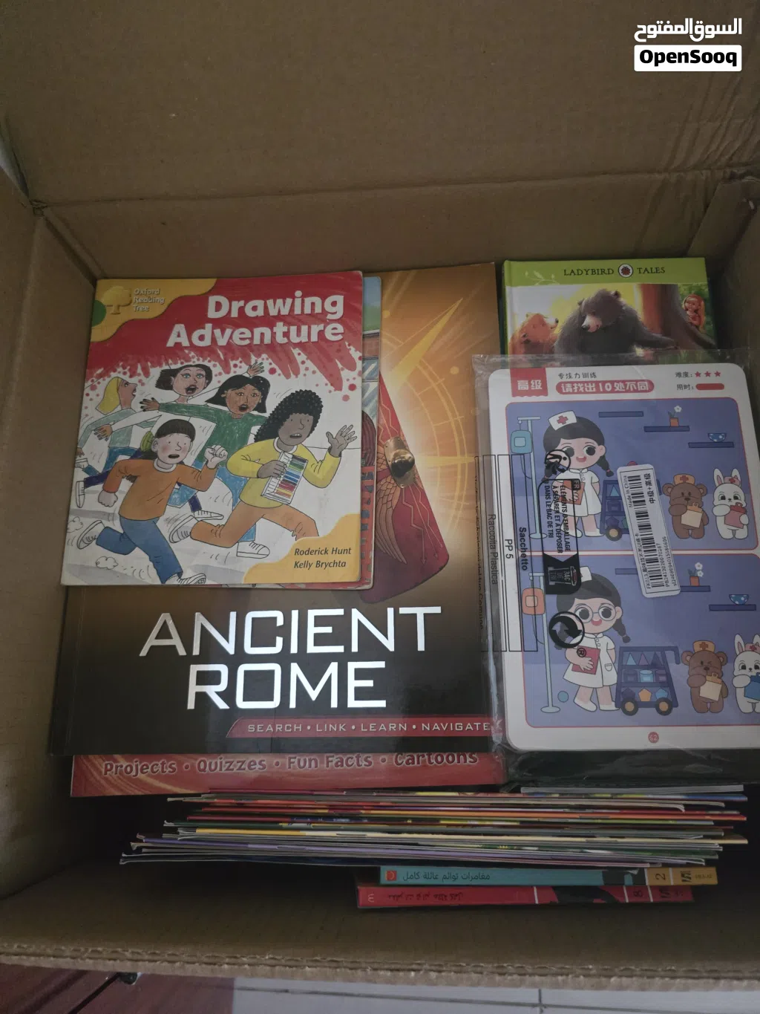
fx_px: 673
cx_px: 380
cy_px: 507
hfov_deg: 58.9
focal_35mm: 23
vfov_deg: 73.9
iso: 2500
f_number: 1.7
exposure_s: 1/100
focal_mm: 6.3
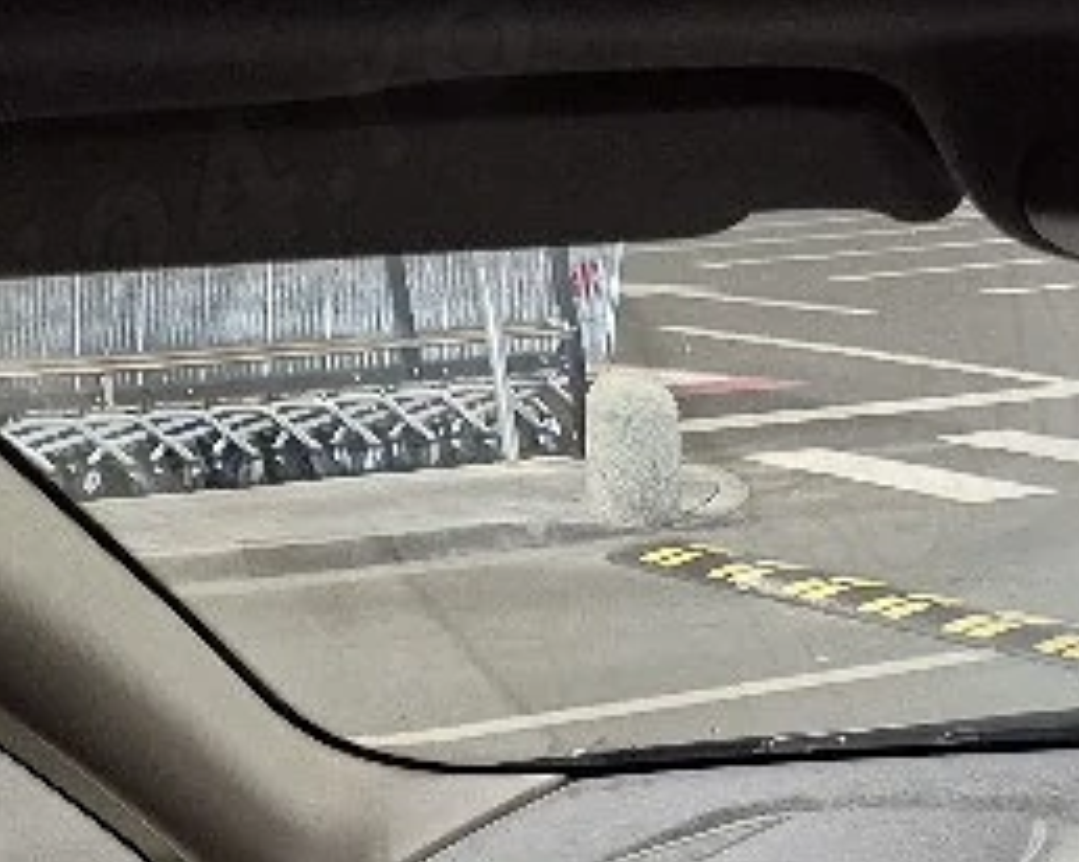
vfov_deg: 15.7
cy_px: 1431
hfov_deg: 20.0
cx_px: 1447
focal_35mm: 87
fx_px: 2776
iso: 1600
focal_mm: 5.4
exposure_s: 1/26
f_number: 1.8
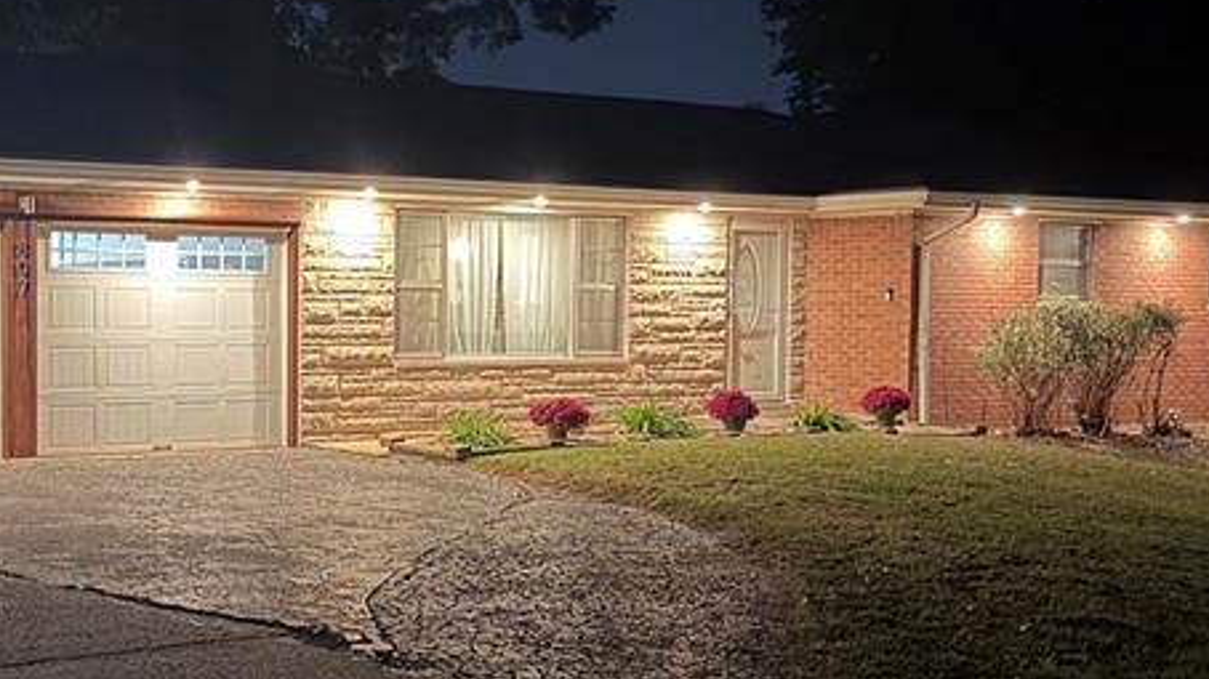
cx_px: 229
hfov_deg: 34.3
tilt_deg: -1.7
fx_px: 1891
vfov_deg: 20.3
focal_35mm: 59
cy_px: 386
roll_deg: +0.0
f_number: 1.78
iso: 1250
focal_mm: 6.76
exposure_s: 1/9
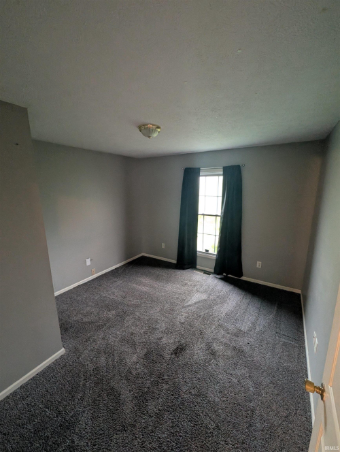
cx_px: 170
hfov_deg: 90.1
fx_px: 170
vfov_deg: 106.1
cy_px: 226
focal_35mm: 13
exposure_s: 1/23.8
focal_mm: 1.95
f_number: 2.2
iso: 371
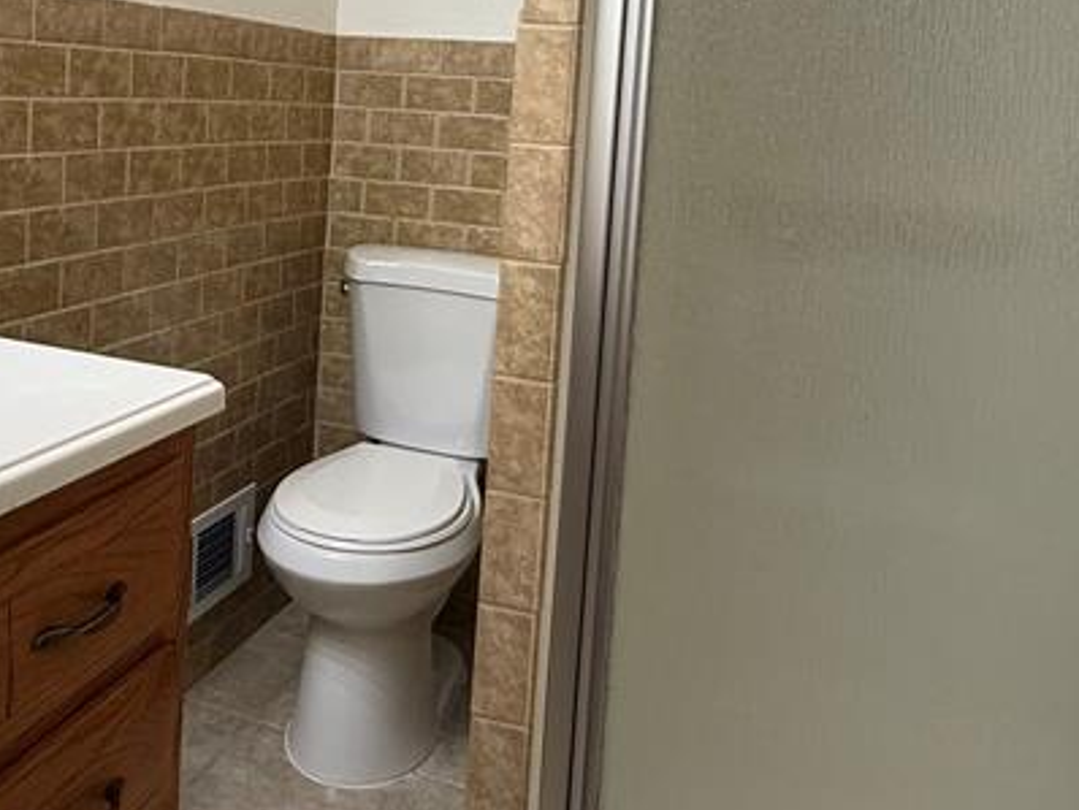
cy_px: 160
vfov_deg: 38.2
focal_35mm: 36
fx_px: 1123
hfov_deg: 50.5
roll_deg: -3.0
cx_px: 366
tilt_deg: -2.6
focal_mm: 2.22
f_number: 2.2
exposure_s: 1/120
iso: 250
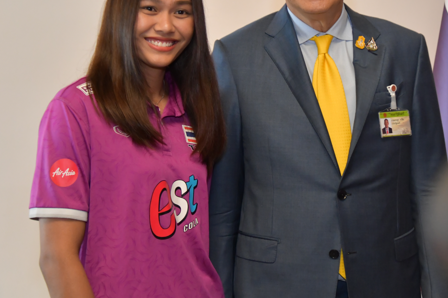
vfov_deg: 13.9
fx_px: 1219
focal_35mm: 98
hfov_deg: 20.7
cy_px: 44
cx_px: 308
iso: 2500
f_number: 4
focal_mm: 55
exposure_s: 1/200
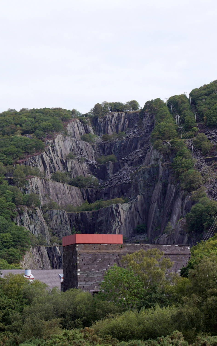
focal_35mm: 81
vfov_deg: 25.5
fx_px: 766
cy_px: 176
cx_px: 113
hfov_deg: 16.1
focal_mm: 50
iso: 100
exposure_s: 1/160
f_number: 7.1
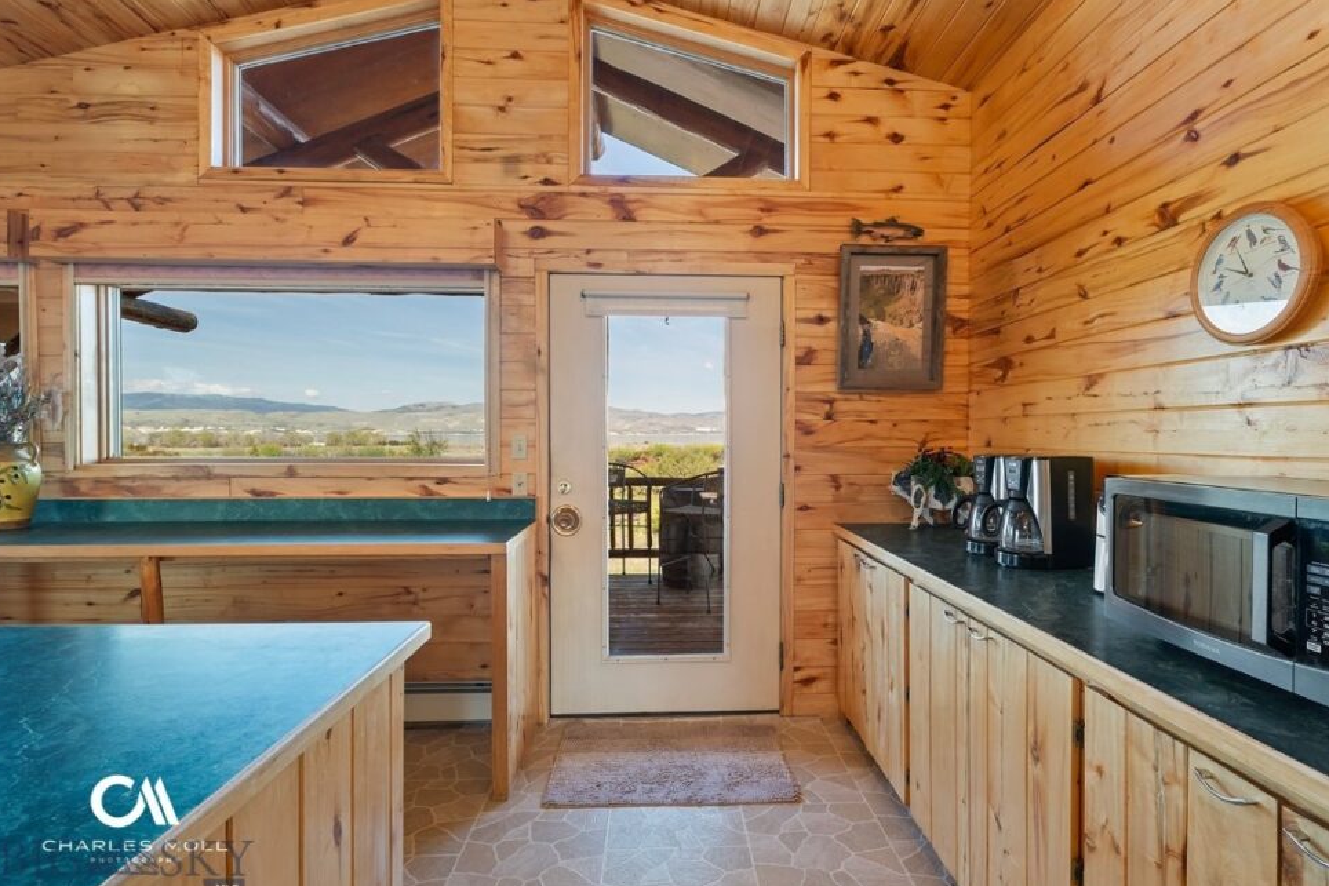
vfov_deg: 70.5
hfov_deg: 93.2
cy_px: 447
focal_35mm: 17
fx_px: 628
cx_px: 691
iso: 320
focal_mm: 16
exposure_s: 1/10
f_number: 8
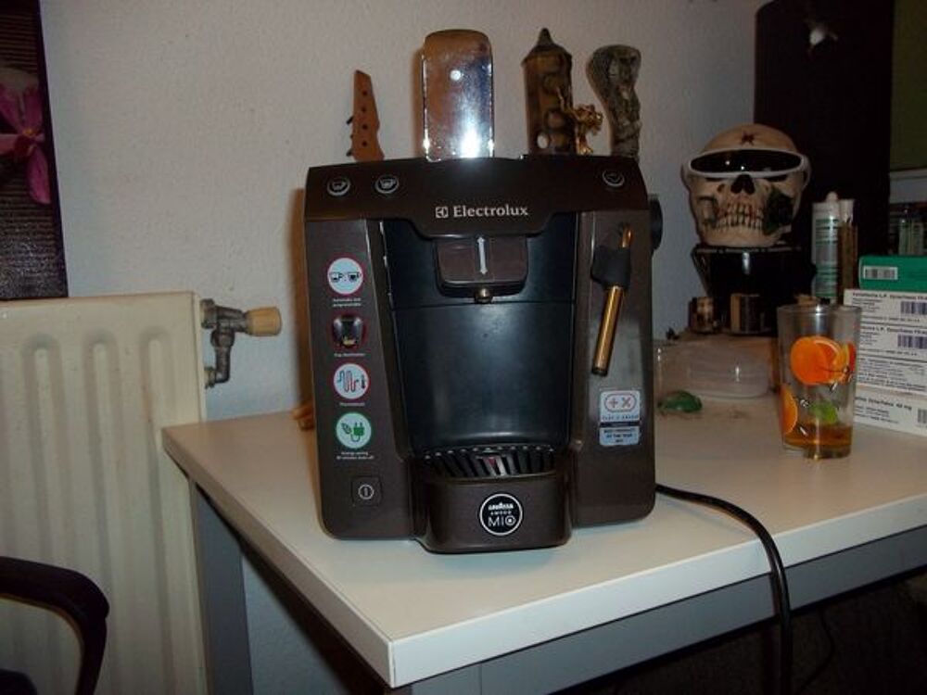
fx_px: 857
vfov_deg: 44.2
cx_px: 464
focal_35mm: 32
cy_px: 348
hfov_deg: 56.8
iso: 160
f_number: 2.9
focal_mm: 5.7
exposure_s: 1/30
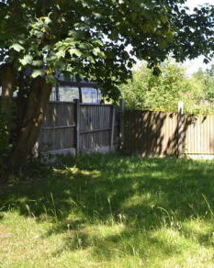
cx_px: 275
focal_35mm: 60
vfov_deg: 31.4
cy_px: 152
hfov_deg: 22.7
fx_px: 476
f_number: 5.6
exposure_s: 1/125
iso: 180
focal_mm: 19
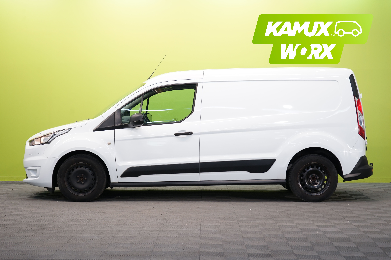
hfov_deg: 28.8
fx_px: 760
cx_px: 196
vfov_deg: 19.5
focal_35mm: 70
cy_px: 130
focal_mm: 70
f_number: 5.6
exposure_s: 1/25
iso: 400
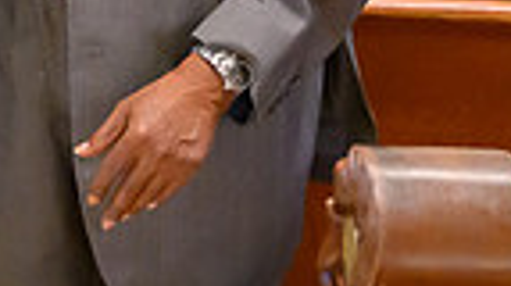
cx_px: -170
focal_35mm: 146
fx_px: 1976
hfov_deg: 14.1
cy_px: -294
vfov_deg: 7.9
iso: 11400
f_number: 2.8
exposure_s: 1/100
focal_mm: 28
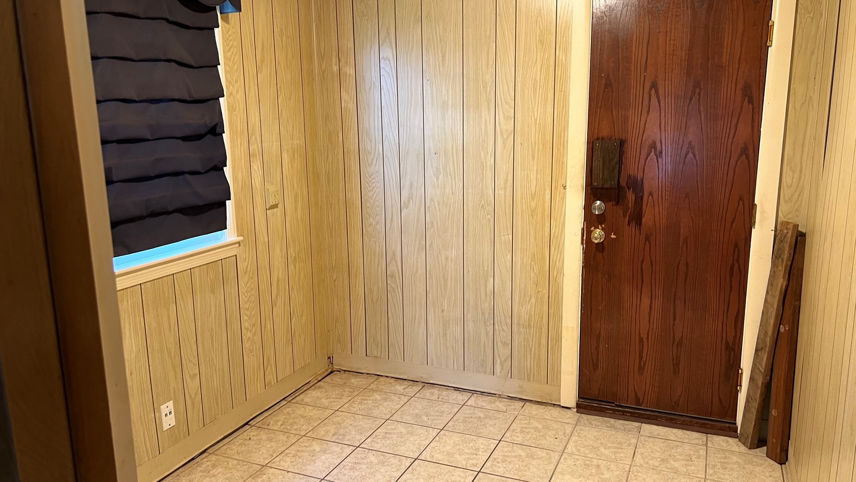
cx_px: 433
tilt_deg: -12.3
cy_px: 239
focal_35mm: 29
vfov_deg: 40.2
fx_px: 658
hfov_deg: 66.1
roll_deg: +1.0
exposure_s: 1/60
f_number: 1.5
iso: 125
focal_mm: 5.7
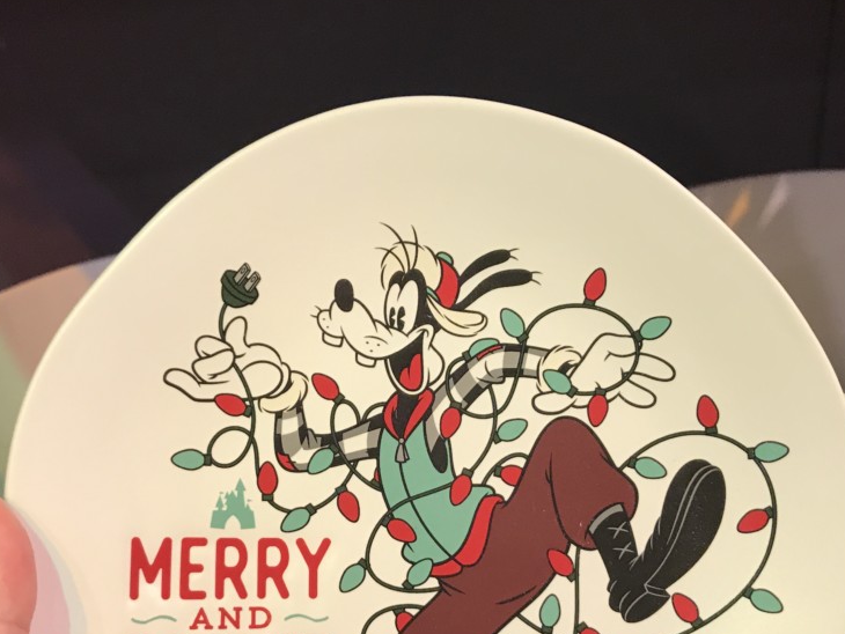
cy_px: 467
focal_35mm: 46
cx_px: 390
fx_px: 1123
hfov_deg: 41.2
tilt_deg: -30.3
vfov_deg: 31.0
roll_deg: +4.9
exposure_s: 1/30
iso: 32
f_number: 1.8
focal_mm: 3.99
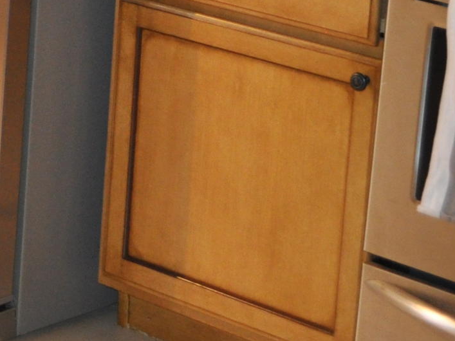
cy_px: -211
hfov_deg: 11.9
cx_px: -209
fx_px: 2090
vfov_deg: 9.0
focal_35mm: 159
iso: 800
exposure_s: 1/60
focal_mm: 26
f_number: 4.2
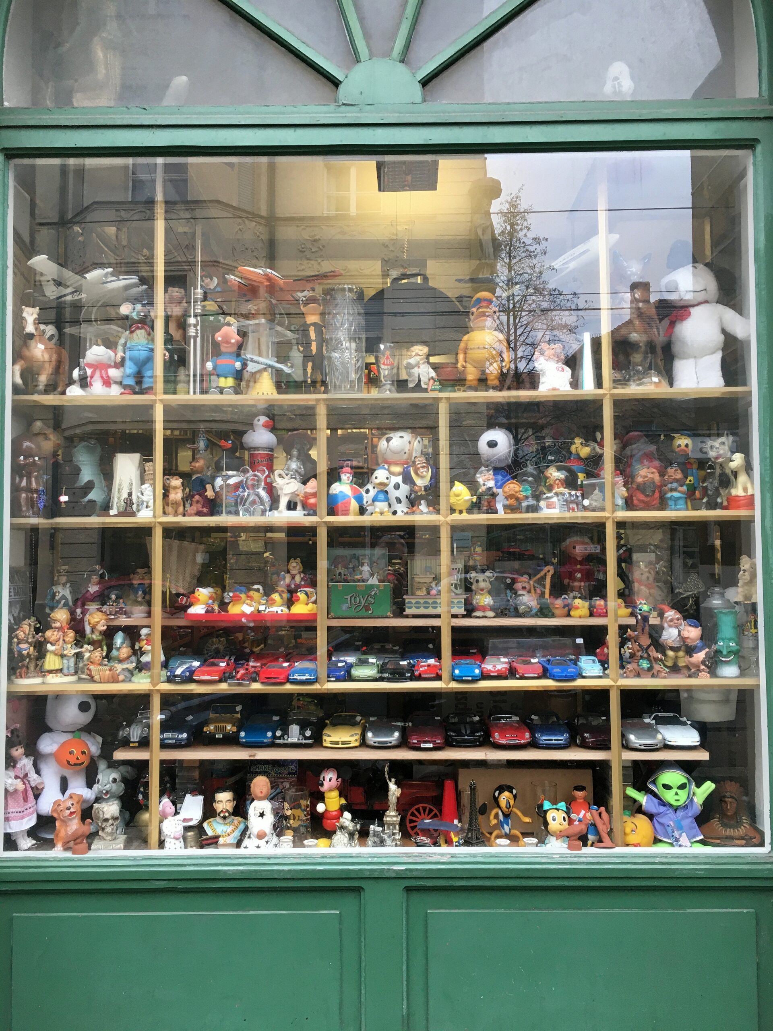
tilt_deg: +3.5
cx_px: 386
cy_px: 516
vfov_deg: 61.7
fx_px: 863
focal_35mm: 29
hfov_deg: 48.2
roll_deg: +0.8
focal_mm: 4.15
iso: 40
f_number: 2.2
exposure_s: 1/33
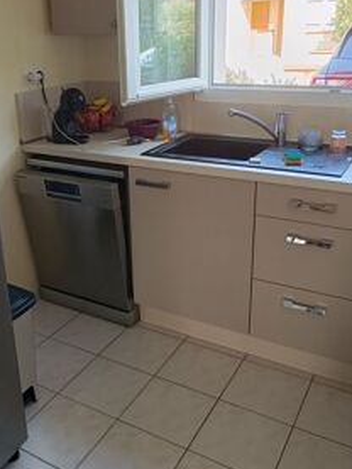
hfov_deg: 38.3
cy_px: 207
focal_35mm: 37
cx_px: 122
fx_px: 501
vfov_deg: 50.0
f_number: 1.88
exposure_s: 1/101
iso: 259
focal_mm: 5.59
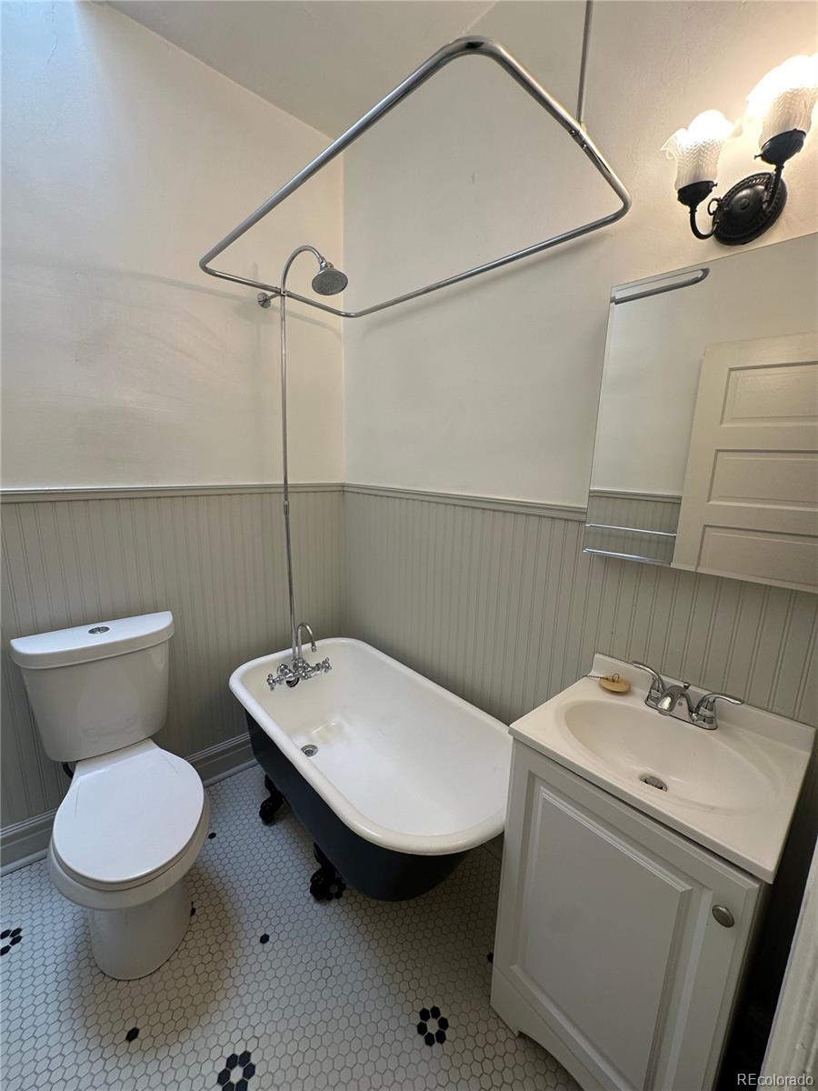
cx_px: 409
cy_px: 546
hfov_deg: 85.7
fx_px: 441
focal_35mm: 14
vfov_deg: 102.1
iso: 64
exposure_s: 1/120
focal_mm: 2.22
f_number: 2.2
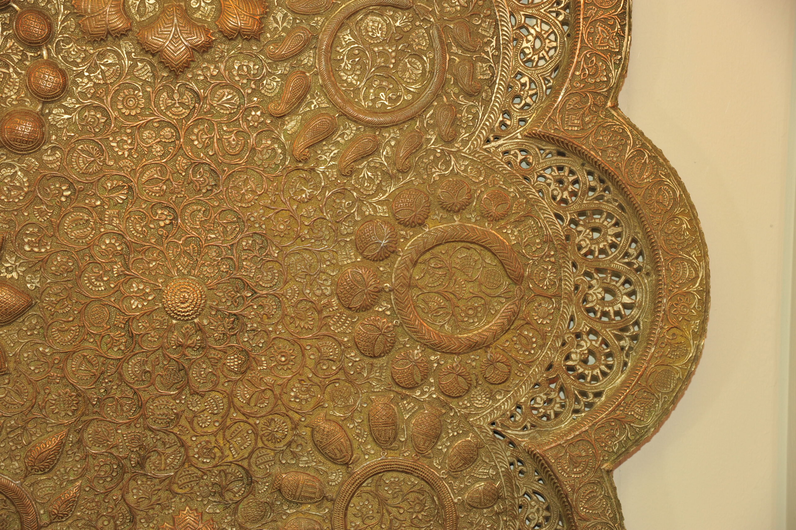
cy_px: 265
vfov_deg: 14.8
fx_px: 2033
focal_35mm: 92
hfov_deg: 22.2
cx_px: 398
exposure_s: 1/60
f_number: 7.1
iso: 1250
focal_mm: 92
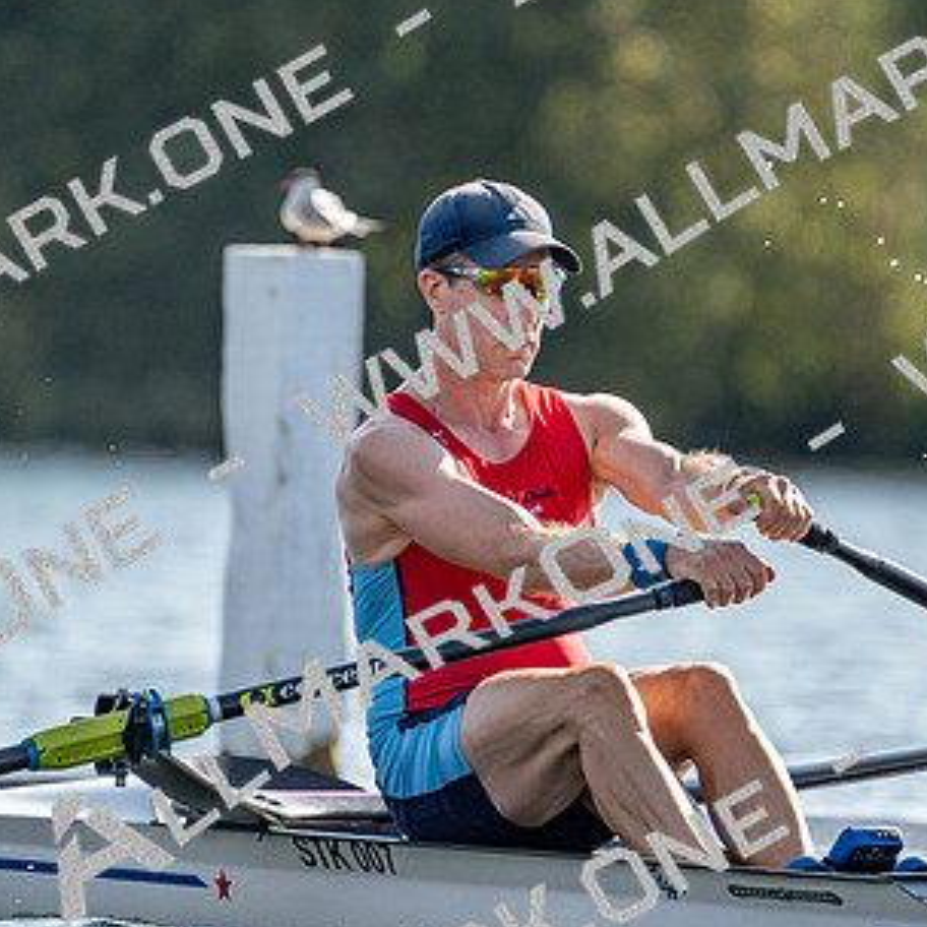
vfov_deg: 1.8
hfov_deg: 1.8
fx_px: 29510
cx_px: 671
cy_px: 453
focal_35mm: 974
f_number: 6.3
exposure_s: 1/1600
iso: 400
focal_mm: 600
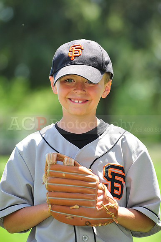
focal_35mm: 200
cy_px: 121
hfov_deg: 6.9
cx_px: 80
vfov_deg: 10.3
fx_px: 1343
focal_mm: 200
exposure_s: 1/500
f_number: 5
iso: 320
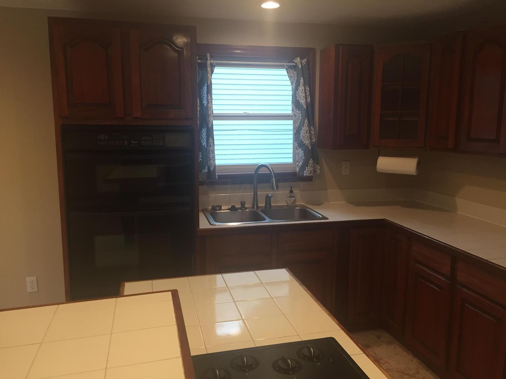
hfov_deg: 61.7
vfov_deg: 48.2
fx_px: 424
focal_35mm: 29
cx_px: 253
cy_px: 190
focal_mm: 4.15
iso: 40
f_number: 2.2
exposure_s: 1/30
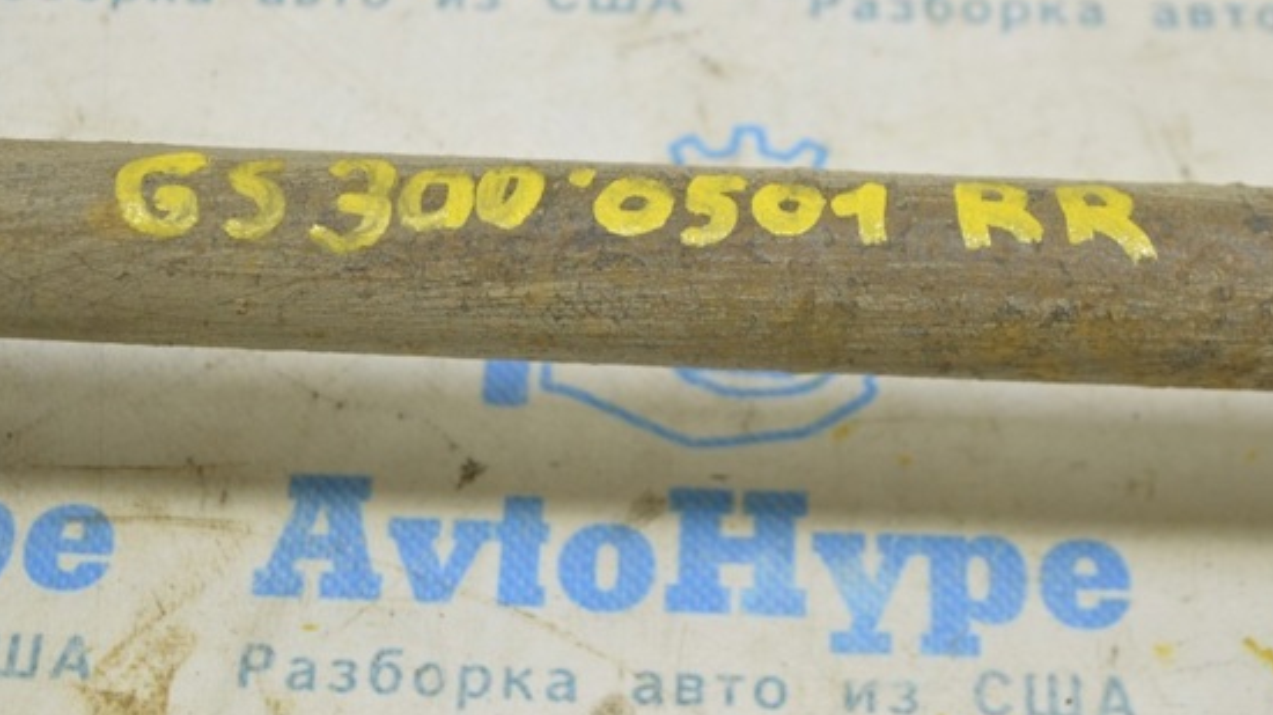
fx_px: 2835
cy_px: 235
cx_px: 588
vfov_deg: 14.4
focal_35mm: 84
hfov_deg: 25.3
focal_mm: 46
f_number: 5.6
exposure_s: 1/20
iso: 400
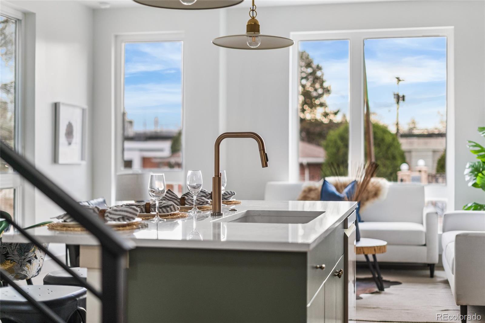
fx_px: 673
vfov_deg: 27.0
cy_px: 162
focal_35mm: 50
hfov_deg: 39.6
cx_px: 242
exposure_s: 1/60
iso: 500
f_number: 1.8
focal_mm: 50
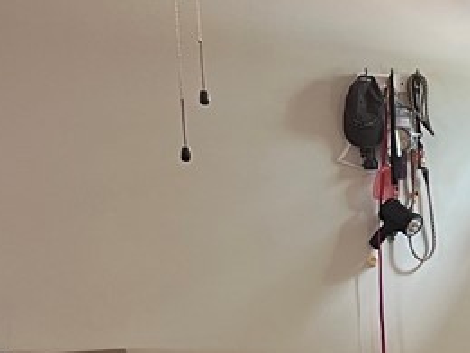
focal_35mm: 102
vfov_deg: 14.4
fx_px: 1386
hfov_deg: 16.4
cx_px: 823
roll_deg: -1.3
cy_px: 303
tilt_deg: -9.1
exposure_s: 1/60
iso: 200
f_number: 1.5
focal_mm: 5.7
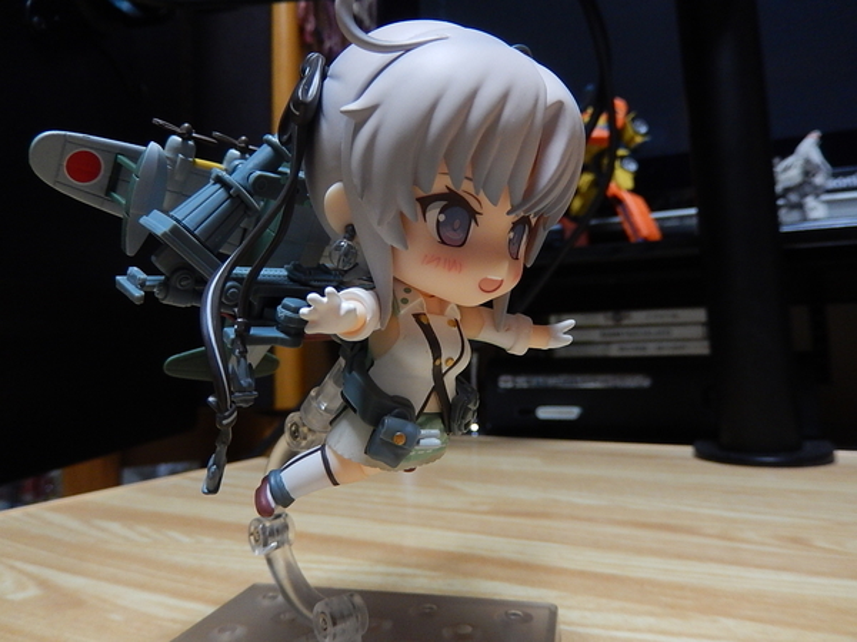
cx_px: 428
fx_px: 619
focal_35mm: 25
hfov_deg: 69.4
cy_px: 321
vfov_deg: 54.9
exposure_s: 1/25
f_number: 3.4
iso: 400
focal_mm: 4.5
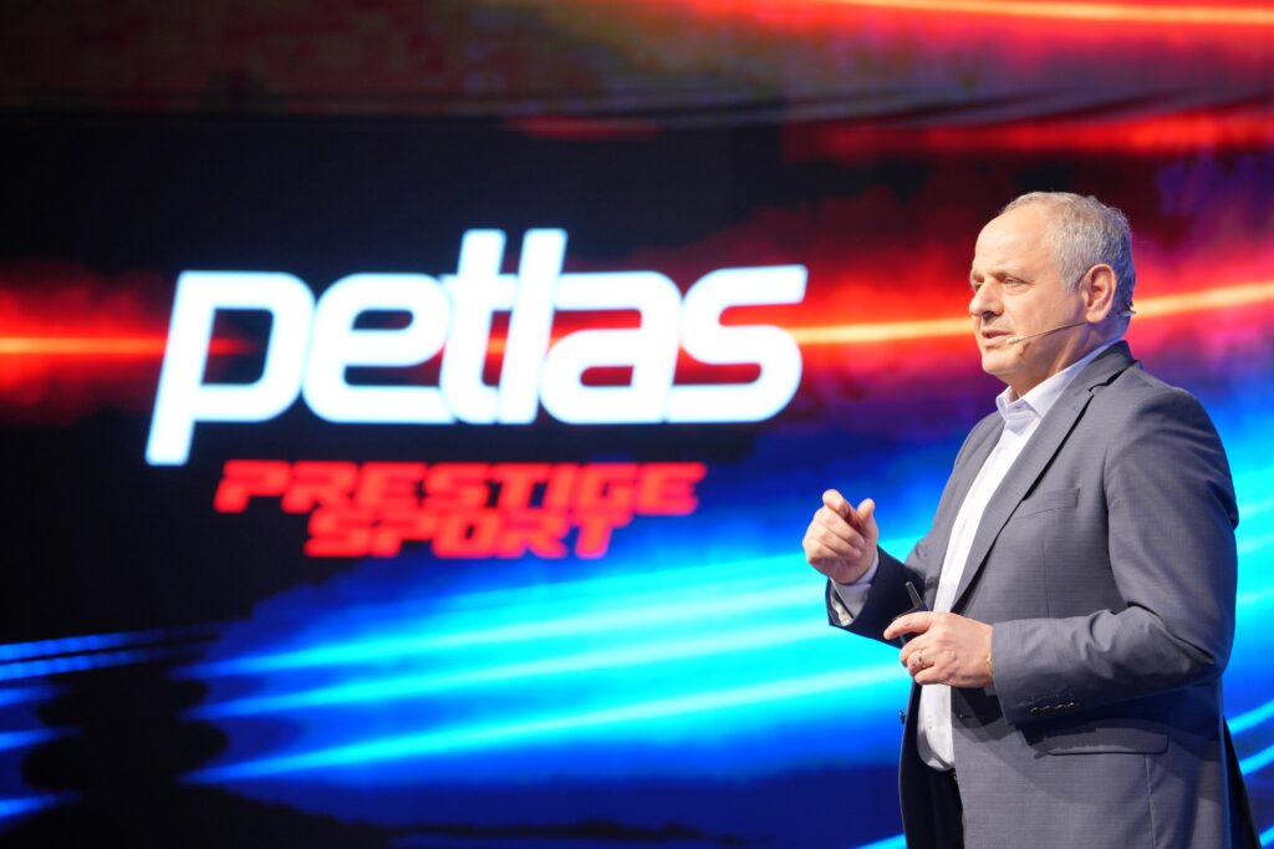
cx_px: 637
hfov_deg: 19.5
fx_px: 3714
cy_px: 424
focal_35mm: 105
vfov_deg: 13.0
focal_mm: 105
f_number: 2.8
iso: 800
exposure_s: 1/200
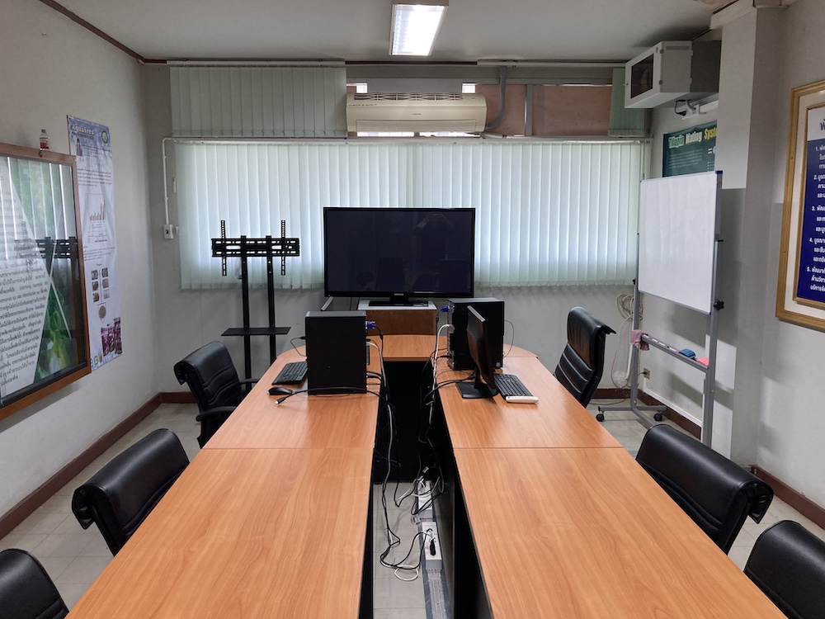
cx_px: 412
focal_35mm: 28
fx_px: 667
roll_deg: -0.4
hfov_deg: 63.4
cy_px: 310
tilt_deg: -7.8
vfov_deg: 49.7
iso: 100
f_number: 1.8
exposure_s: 1/50
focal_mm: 3.99
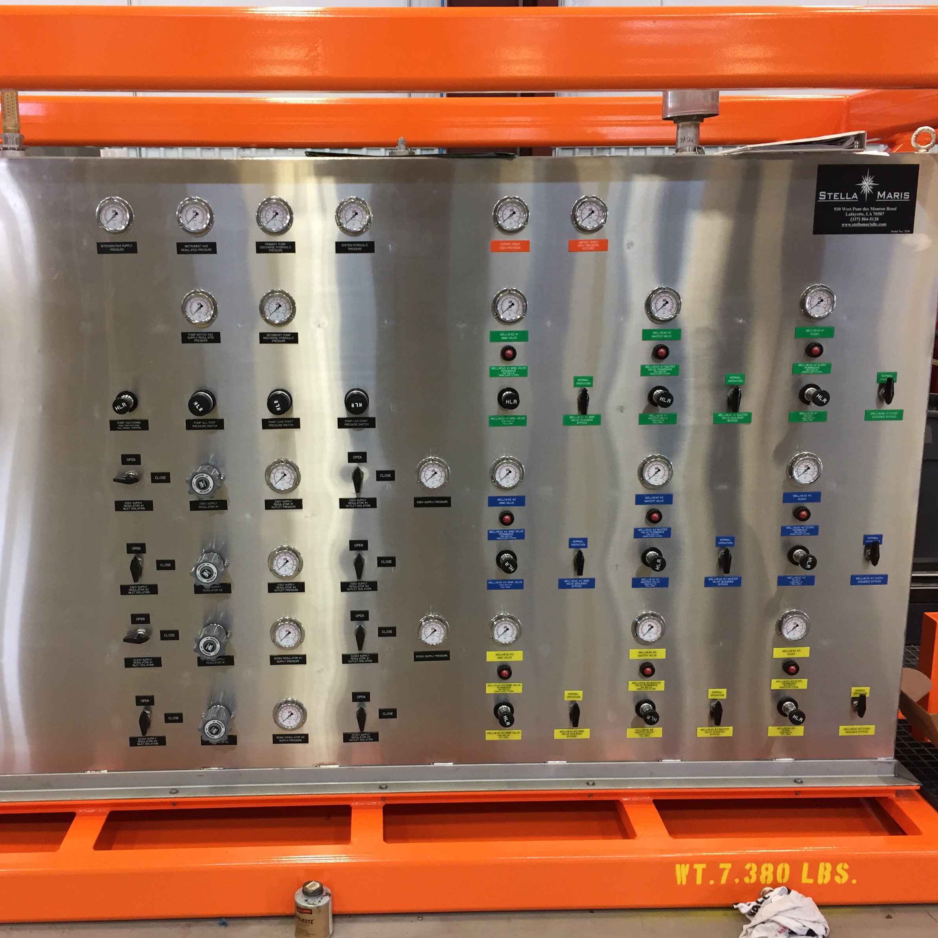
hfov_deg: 47.1
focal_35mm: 35
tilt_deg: -13.7
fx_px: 1073
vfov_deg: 47.2
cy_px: 480
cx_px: 396
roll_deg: -0.6
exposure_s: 1/30
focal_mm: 4.15
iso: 64
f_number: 2.2
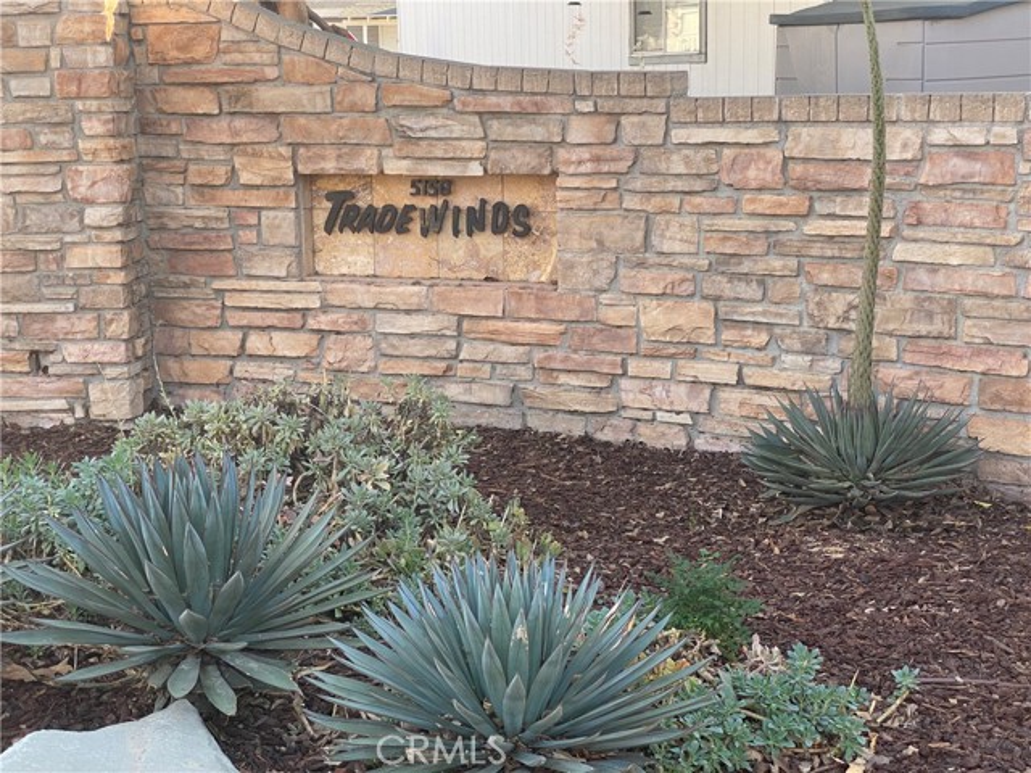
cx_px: 516
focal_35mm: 52
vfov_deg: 28.0
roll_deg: +0.5
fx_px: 1549
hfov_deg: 36.8
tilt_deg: -11.9
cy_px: 386
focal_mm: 6
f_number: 2
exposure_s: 1/209
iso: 20
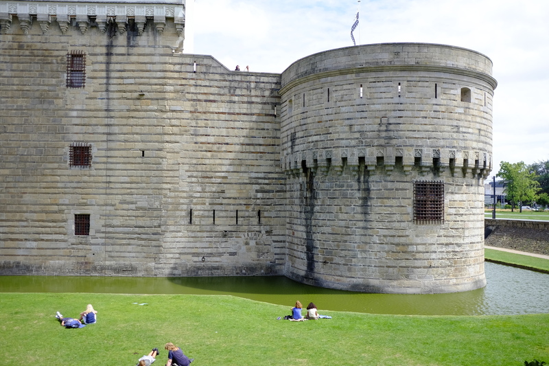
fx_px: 534
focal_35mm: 35
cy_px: 183
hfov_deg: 54.4
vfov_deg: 37.8
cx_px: 274
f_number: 2
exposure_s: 1/1100
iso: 400
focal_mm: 23
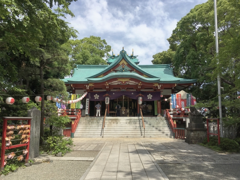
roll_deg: -0.9
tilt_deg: +7.0
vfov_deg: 48.2
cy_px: 90
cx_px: 120
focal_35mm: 29
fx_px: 201
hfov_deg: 61.7
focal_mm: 4.15
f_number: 2.2
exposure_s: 1/1603
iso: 25
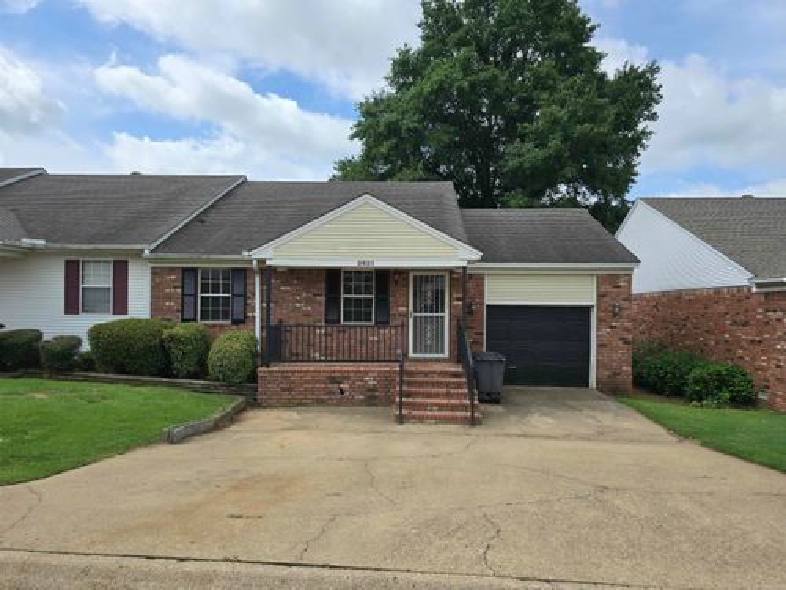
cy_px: 295
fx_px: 522
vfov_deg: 58.9
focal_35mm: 23
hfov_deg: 73.9
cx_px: 393
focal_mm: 6.3
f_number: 1.7
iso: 12
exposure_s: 1/801
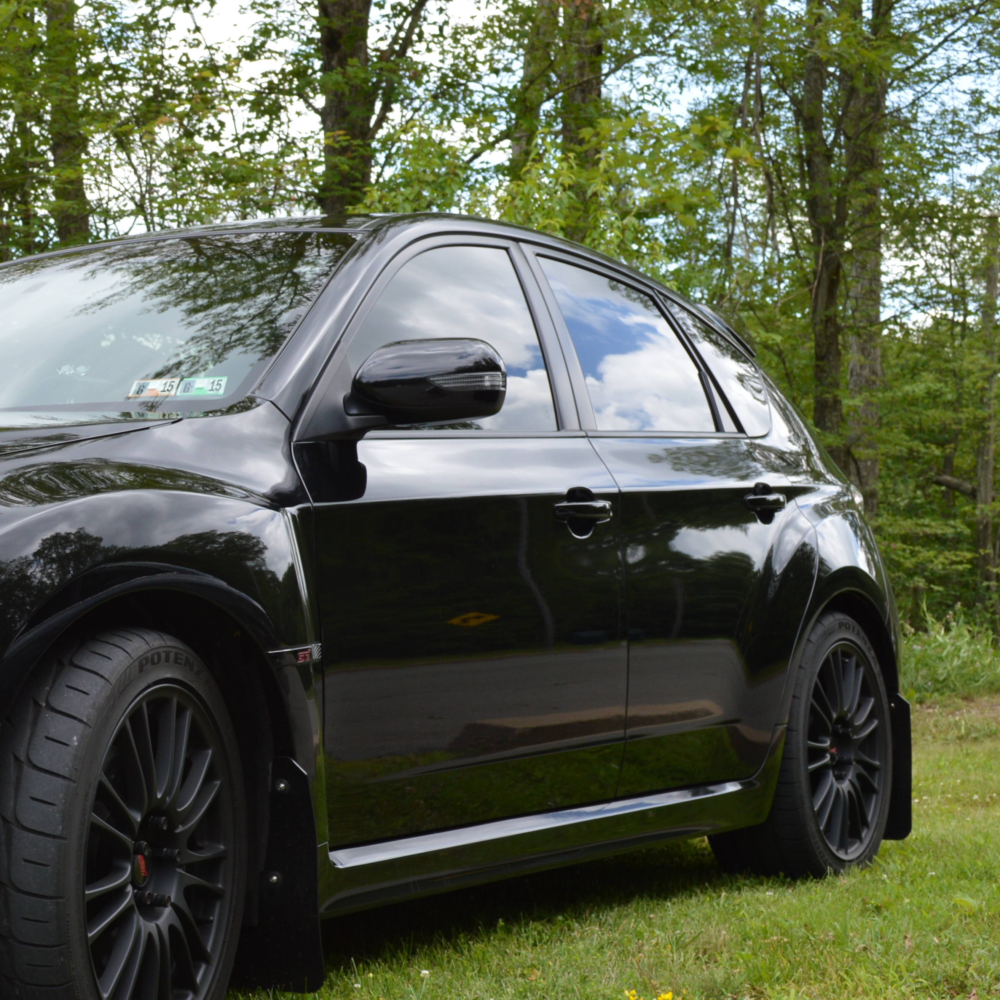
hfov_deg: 23.7
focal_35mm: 70
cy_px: 596
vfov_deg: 24.6
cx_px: 30
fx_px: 2288
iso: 200
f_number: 6.3
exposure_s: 1/200
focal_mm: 24
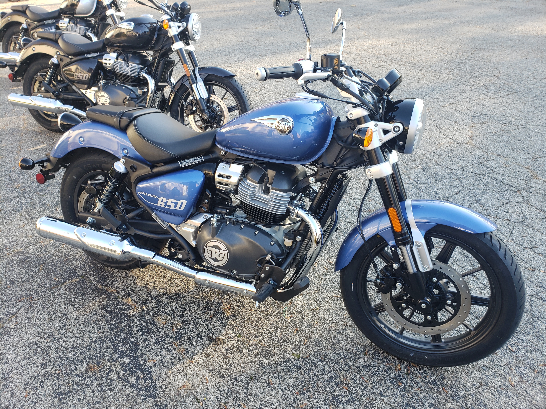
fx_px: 410
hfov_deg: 67.3
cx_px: 273
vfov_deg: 53.1
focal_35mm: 26
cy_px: 204
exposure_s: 1/120
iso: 64
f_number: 2.4
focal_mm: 4.3
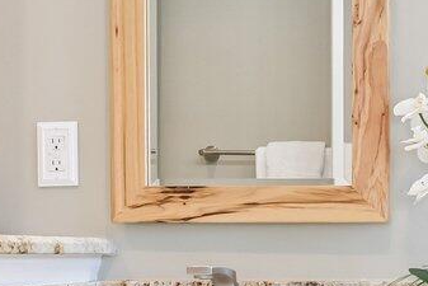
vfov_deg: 15.9
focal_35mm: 85
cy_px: 262
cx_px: 592
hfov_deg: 21.1
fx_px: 1011
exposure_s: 1/40
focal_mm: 14
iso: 360
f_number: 8
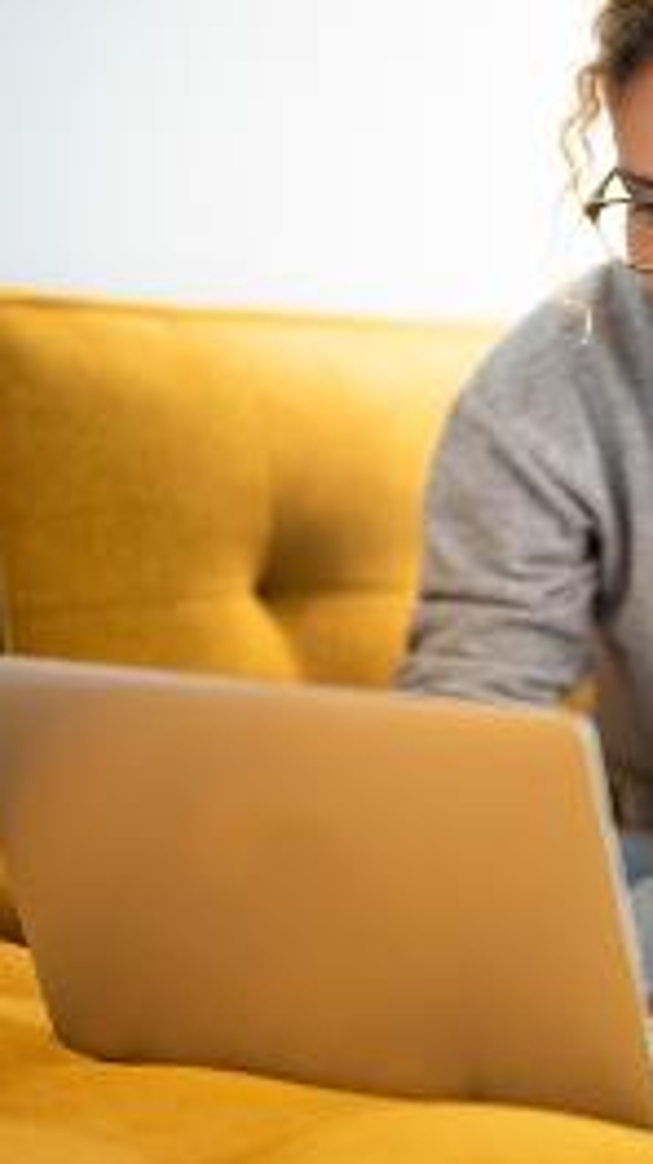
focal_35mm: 135
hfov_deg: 8.9
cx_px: 706
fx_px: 4166
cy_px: 580
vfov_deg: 15.9
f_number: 1.4
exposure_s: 1/125
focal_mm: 85
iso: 800
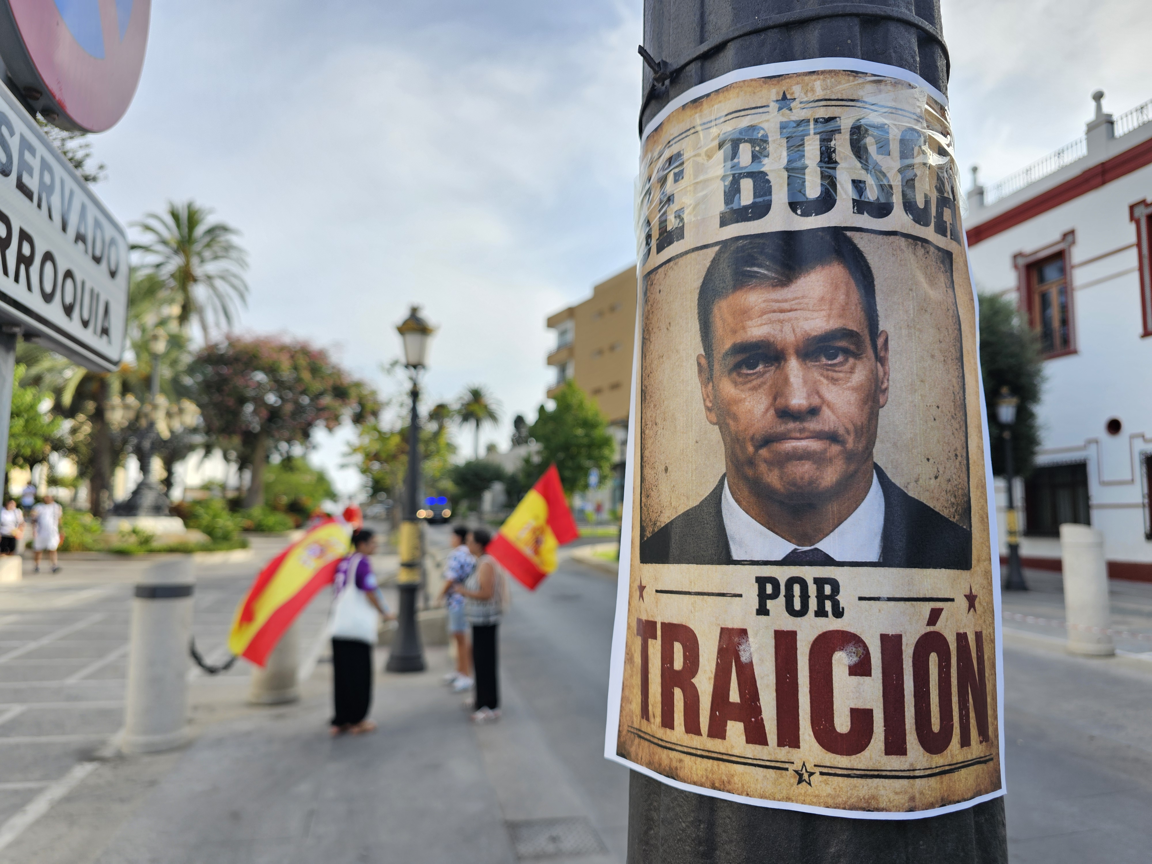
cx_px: 576
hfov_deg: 73.9
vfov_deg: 58.9
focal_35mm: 23
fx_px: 765
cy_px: 432
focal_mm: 6.3
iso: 10
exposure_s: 1/215
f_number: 1.7
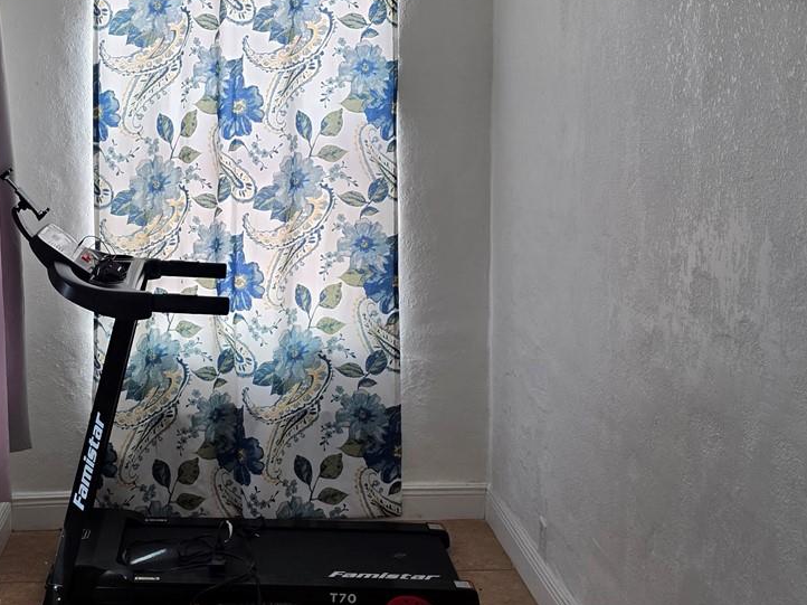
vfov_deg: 28.2
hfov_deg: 37.2
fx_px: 1189
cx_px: 278
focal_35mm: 51
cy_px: 171
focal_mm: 6.3
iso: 125
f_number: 1.7
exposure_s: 1/180
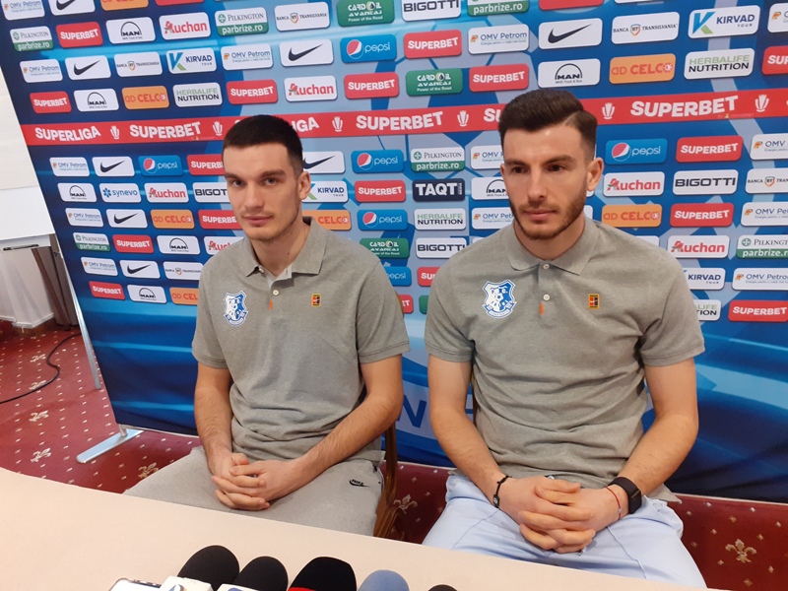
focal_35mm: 27
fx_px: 615
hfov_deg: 65.3
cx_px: 394
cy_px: 296
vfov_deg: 51.4
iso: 200
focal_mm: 3.6
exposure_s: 1/25
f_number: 1.9
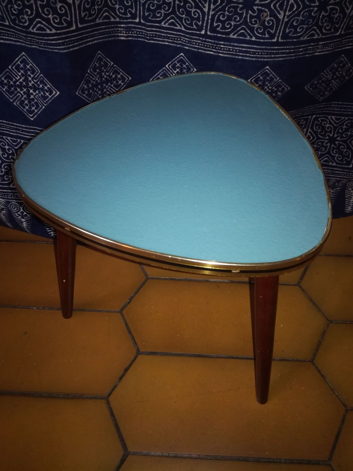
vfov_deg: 65.3
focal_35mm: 27
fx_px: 367
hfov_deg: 51.4
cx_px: 176
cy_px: 236
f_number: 2
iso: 320
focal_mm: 3.79
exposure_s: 1/33.3
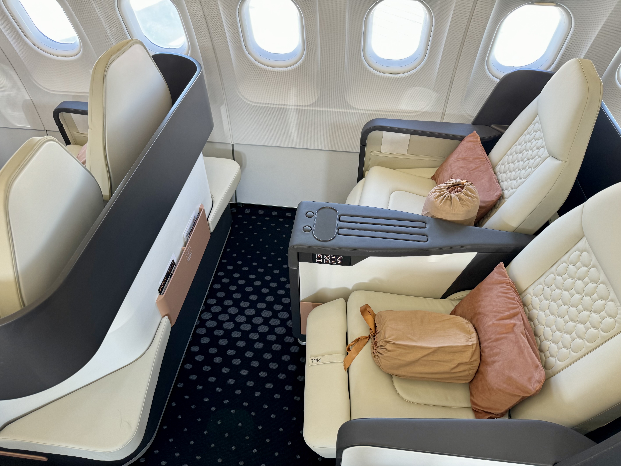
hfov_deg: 71.6
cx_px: 310
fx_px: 431
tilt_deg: -46.0
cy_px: 233
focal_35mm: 24
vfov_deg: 56.8
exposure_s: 1/114
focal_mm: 6.86
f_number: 1.78
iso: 100
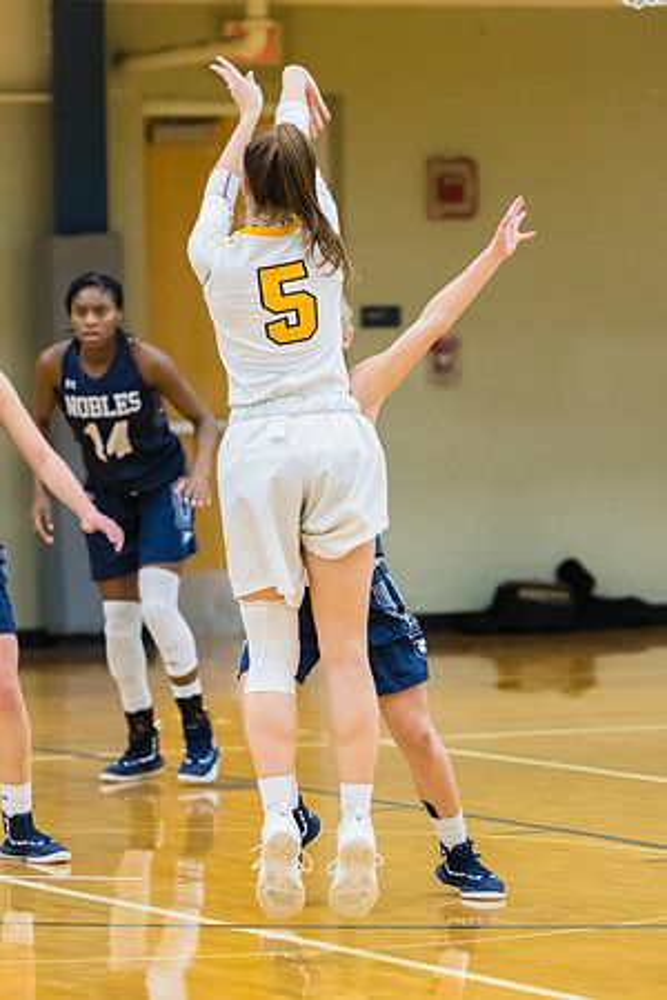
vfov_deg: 10.2
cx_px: 334
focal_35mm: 202
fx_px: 5627
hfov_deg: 6.8
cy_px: 500
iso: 3200
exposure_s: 1/400
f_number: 3.5
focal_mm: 135
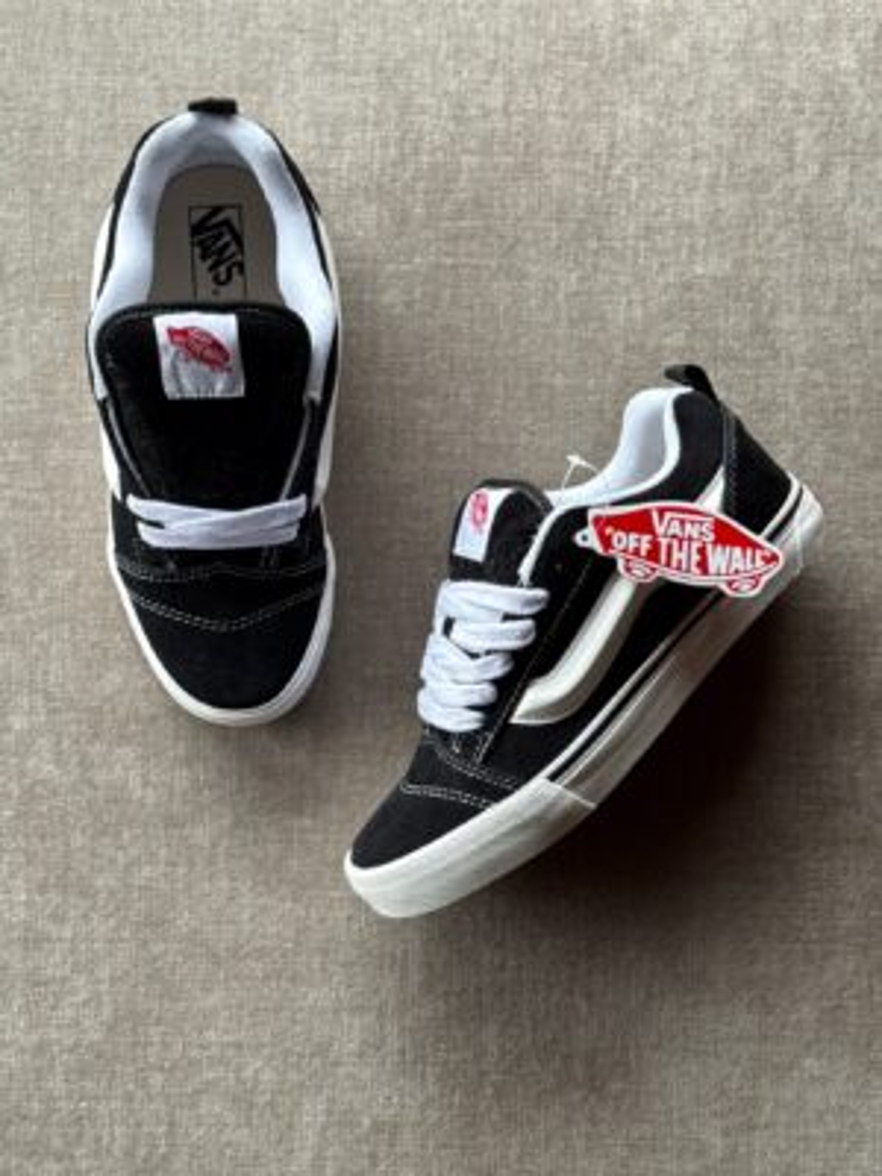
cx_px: 441
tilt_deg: -85.3
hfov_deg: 30.3
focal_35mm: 48
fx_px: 1631
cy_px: 588
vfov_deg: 39.7
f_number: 1.78
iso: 125
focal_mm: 6.76
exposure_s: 1/60
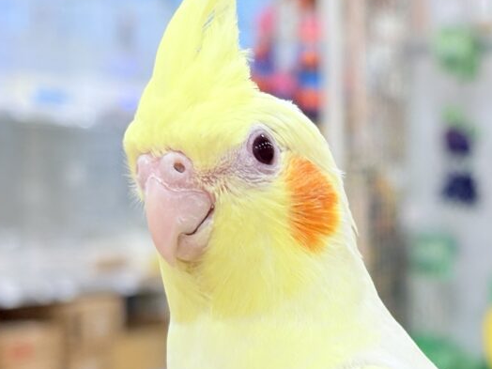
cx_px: 449
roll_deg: +1.7
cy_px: 369
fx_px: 1691
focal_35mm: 119
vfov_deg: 12.3
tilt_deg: -4.6
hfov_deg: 16.3
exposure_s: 1/100
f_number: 1.6
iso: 80
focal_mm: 5.96
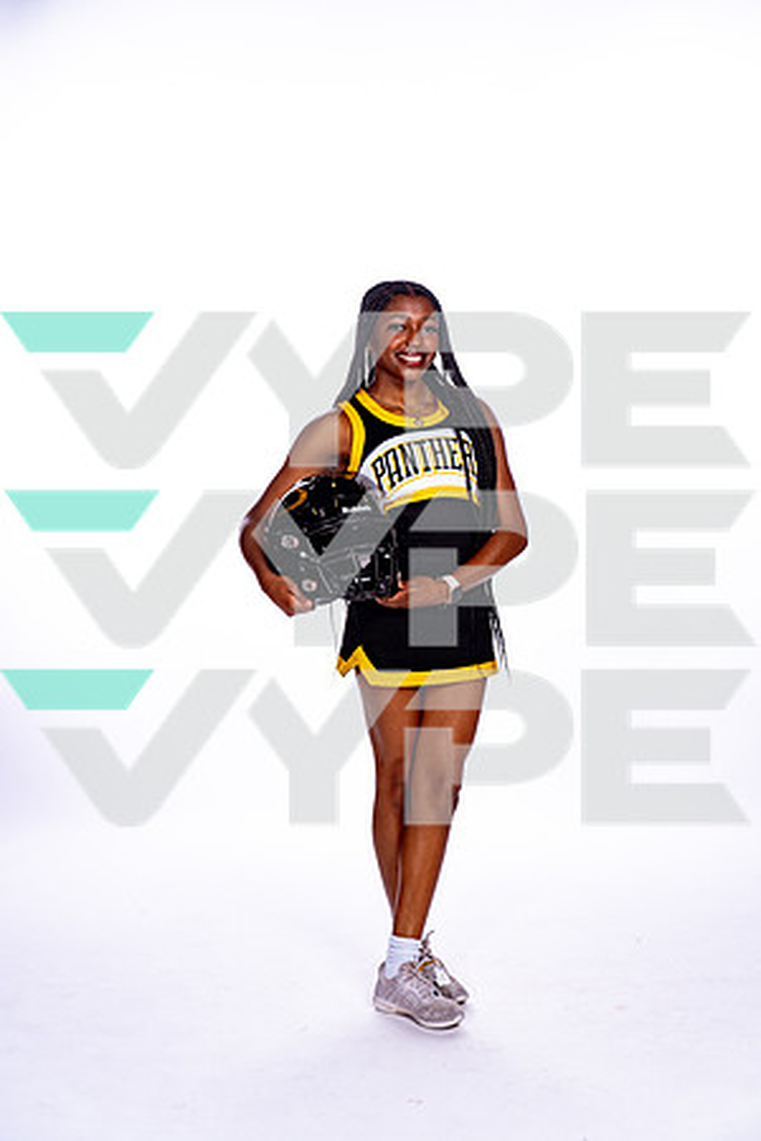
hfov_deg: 20.9
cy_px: 570
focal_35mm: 65
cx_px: 380
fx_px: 2061
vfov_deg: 31.0
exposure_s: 1/250
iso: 100
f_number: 5.6
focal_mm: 65
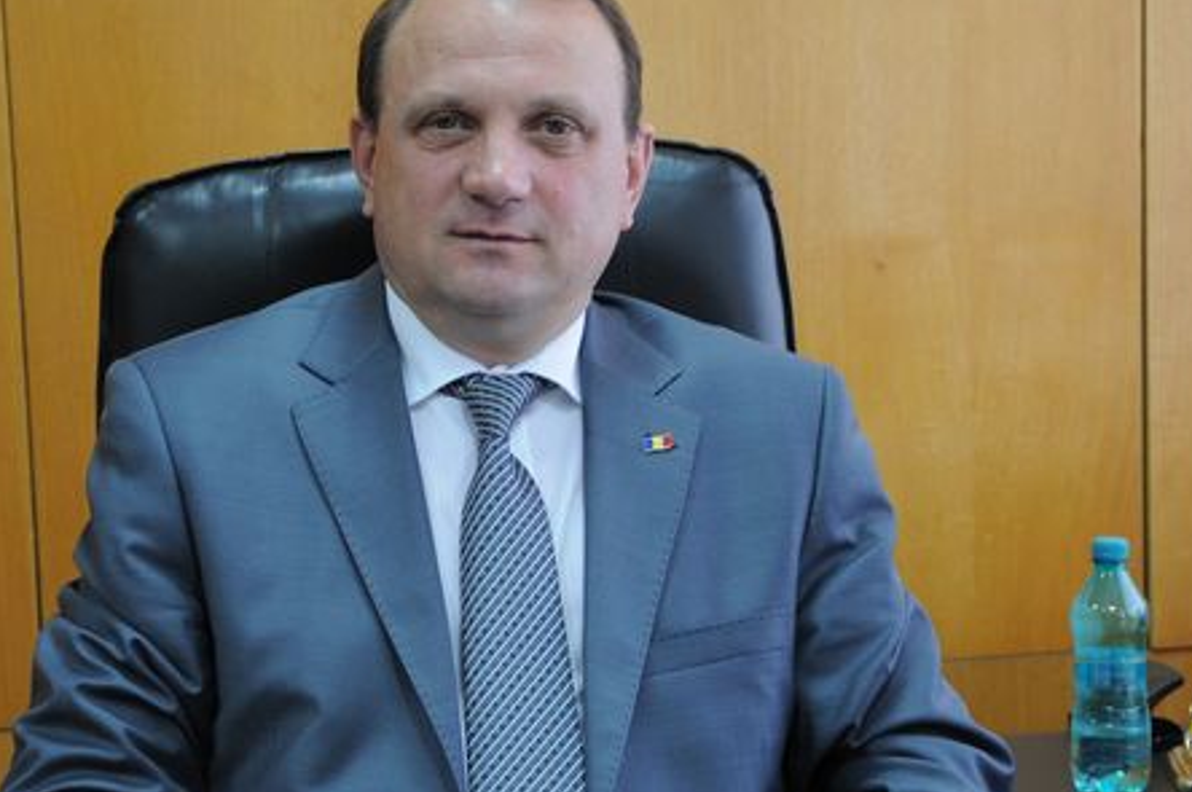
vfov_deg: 11.8
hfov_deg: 17.7
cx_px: 517
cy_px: 485
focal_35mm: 116
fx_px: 3837
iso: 640
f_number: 4.8
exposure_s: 1/25
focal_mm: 48
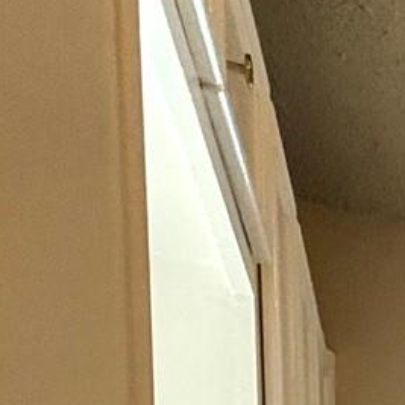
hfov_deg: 11.7
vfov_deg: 13.6
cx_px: 1160
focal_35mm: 95
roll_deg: -0.1
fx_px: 1257
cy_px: 951
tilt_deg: -2.1
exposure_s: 1/120
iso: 400
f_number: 2.2
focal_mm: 2.22
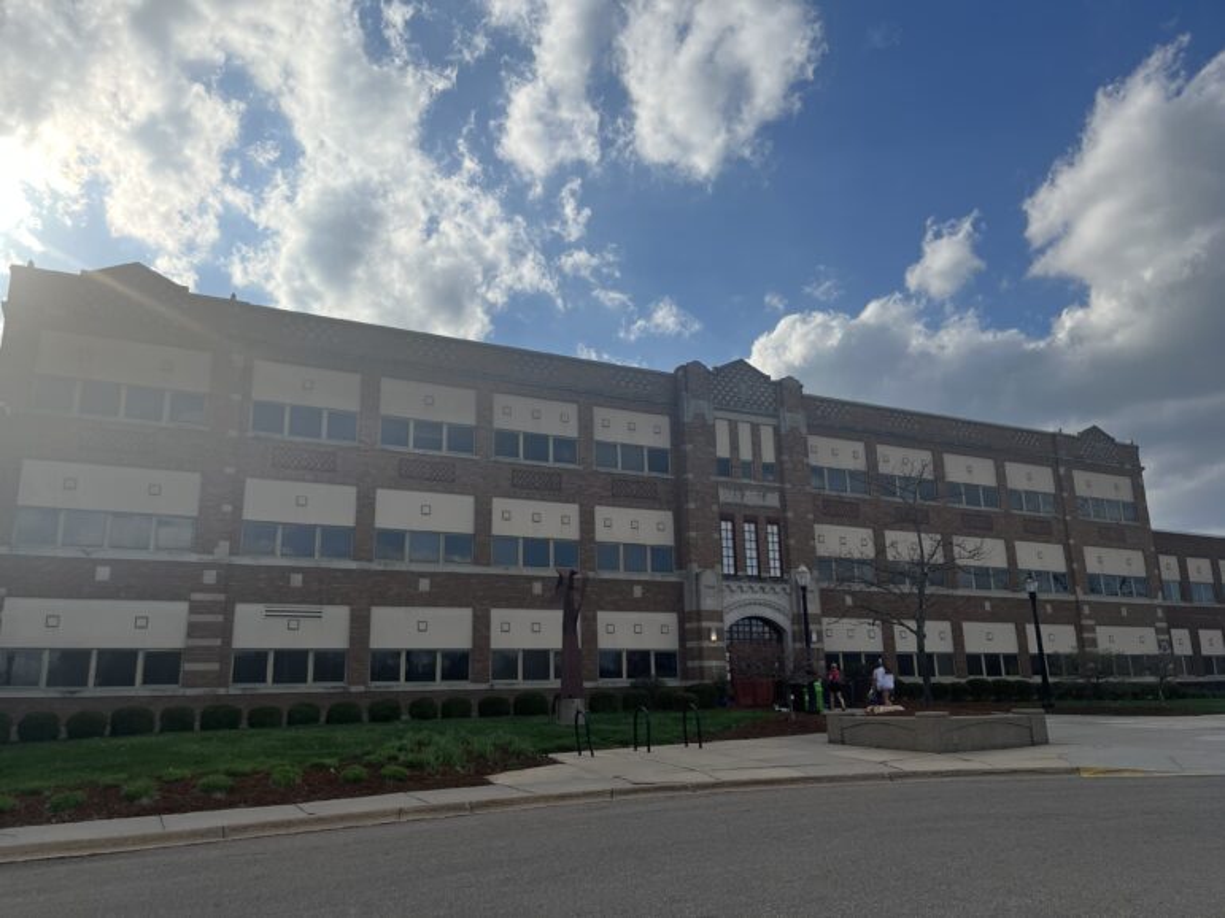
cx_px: 612
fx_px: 920
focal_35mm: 26
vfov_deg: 53.1
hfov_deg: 67.3
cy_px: 459
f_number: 1.6
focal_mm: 5.1
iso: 50
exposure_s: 1/5556
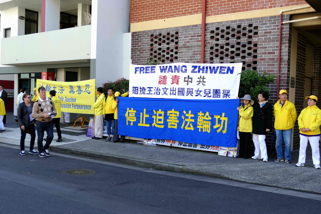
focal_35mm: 39
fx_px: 348
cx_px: 160
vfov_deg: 34.2
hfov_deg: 49.6
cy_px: 107
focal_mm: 14.24
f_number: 3.1
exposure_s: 1/250
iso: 125
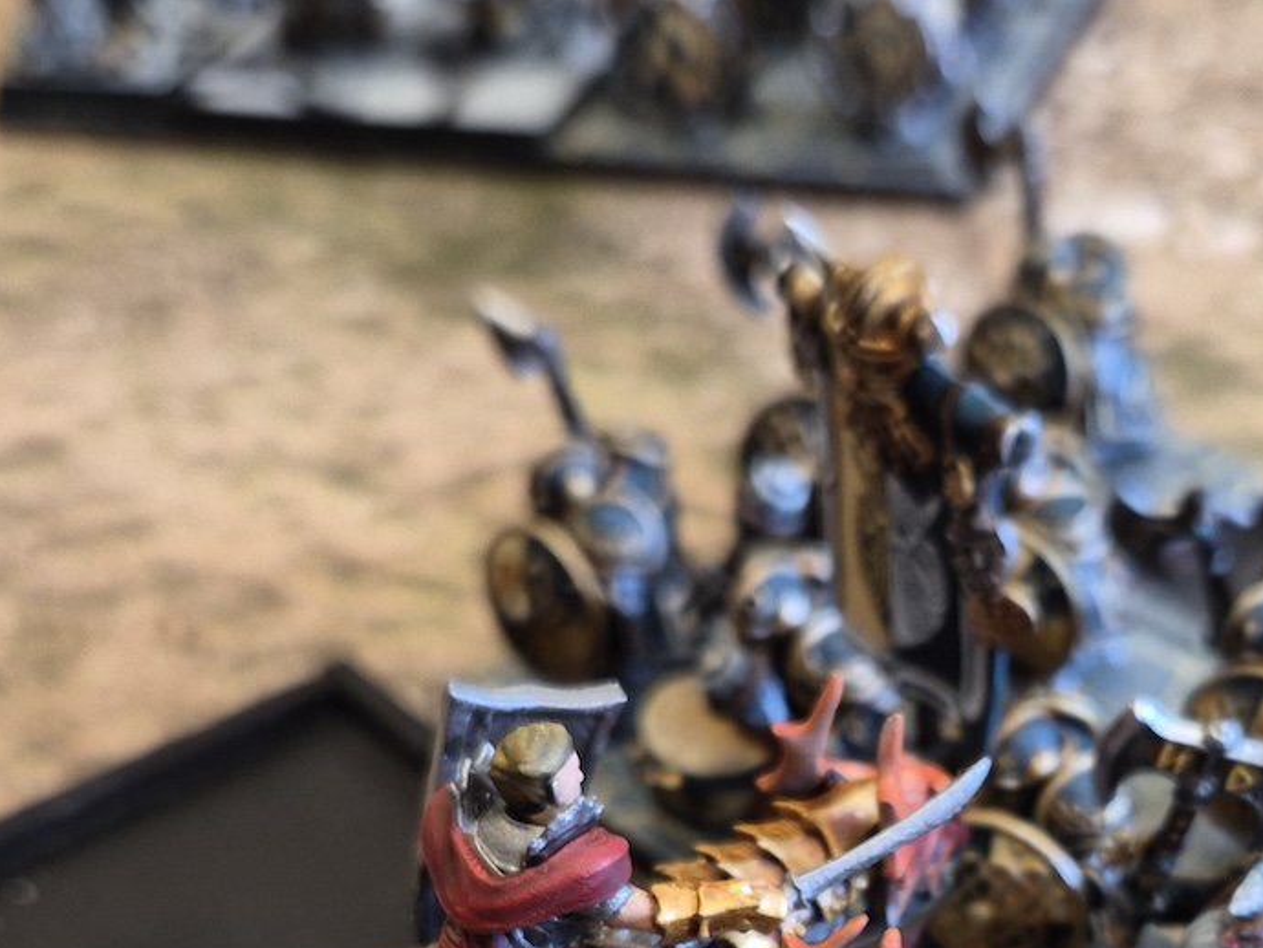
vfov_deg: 21.6
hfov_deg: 29.7
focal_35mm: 64
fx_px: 2336
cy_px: 1082
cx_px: 959
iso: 200
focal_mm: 5.4
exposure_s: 1/100
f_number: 1.8
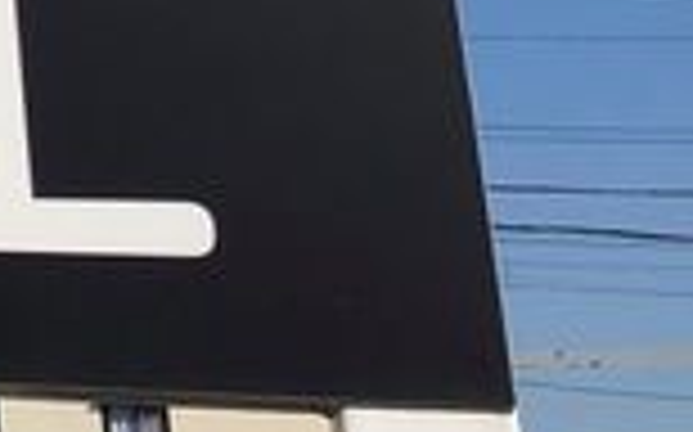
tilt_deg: +23.7
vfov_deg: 7.6
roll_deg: -3.6
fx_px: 2963
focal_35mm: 157
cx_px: -1109
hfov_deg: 10.8
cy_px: -718
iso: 20
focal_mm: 4
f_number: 1.8
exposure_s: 1/2558
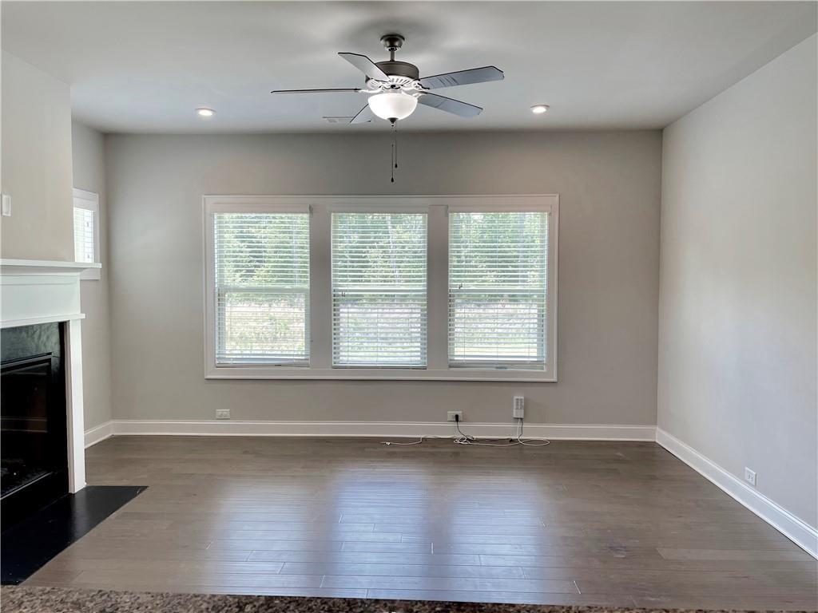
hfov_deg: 67.3
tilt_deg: -2.4
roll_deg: +0.2
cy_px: 306
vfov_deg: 53.1
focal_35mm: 26
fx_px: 614
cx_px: 409
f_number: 1.6
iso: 40
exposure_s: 1/120
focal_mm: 5.1
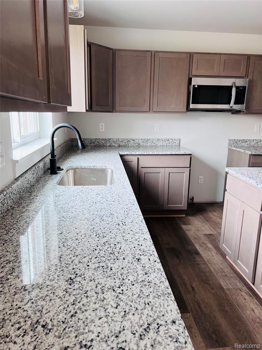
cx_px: 131
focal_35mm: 26
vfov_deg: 67.3
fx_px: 262
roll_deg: -1.0
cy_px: 175
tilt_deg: -13.3
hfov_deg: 53.1
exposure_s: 1/121
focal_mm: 5.7
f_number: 1.5
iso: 100
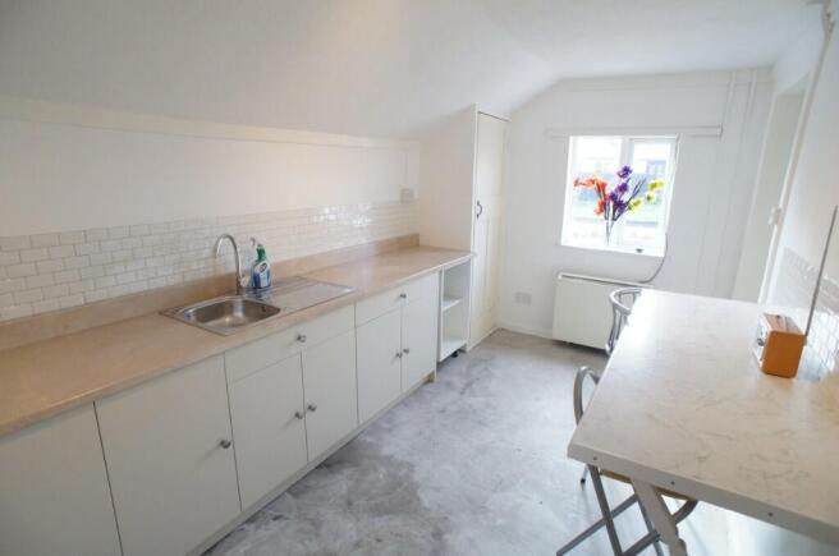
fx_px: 558
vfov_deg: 53.0
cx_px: 420
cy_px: 278
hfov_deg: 73.8
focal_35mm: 24
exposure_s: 1/160
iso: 800
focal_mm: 16
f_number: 4
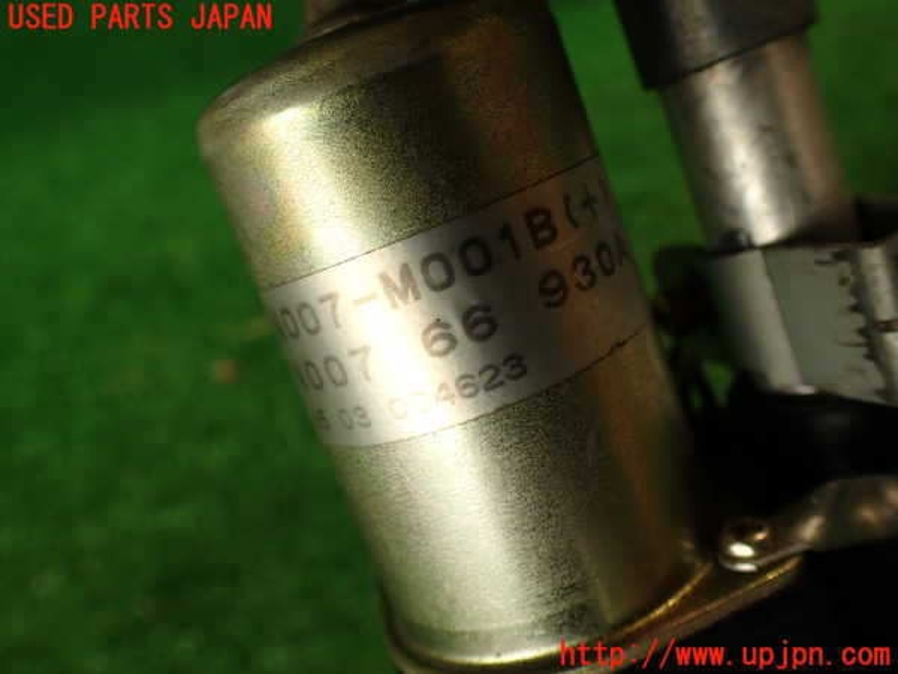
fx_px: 778
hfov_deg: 60.0
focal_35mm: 30
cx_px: 449
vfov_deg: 46.8
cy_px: 337
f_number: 2.3
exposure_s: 1/60
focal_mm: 5.4
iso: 160
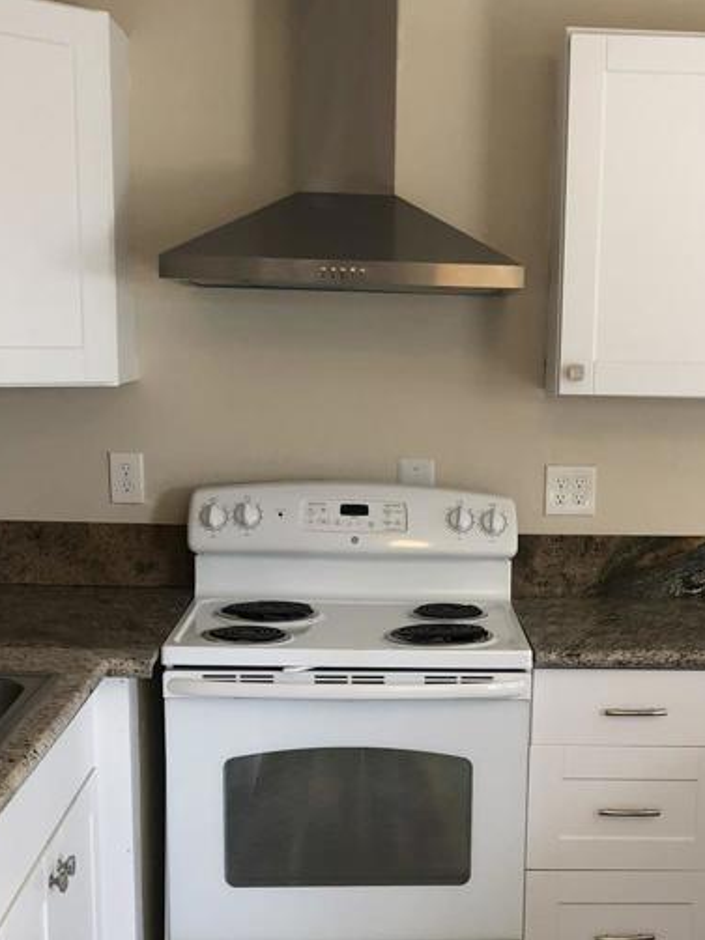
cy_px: 703
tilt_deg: -15.1
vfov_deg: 33.1
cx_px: 488
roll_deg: -1.6
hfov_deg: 25.5
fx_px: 1548
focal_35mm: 57
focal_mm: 4
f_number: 1.8
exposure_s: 1/120
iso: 64
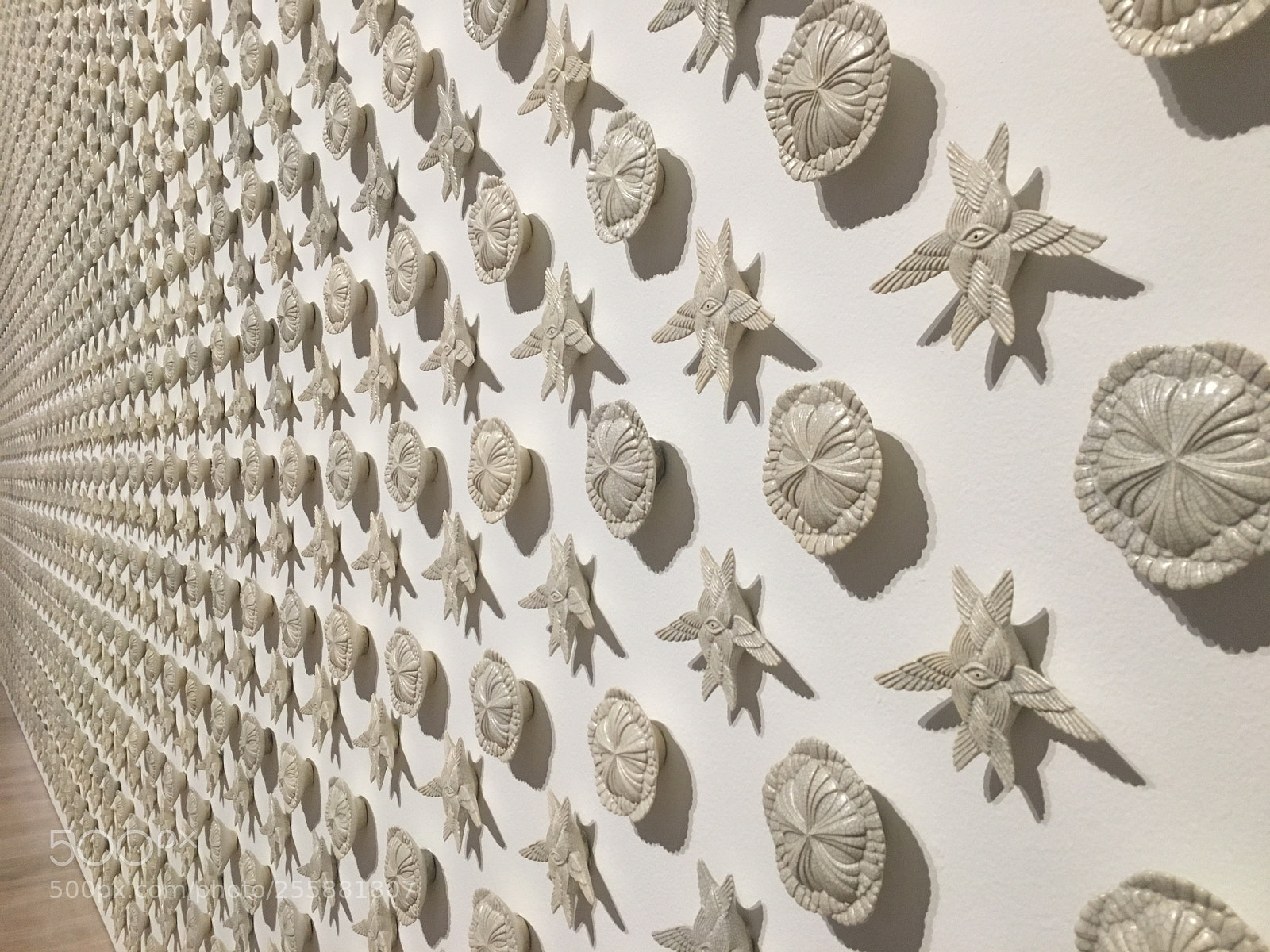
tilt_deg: +0.3
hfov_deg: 61.7
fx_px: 1064
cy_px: 476
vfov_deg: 48.2
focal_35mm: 29
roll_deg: +0.2
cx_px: 635
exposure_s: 1/33
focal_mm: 4.15
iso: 160
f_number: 2.2
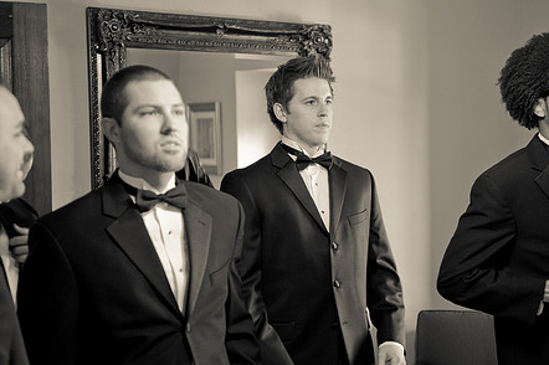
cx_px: 352
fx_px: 960
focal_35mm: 63
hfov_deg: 31.7
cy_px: 169
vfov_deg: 21.5
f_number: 2.8
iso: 1600
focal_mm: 48
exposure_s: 1/60
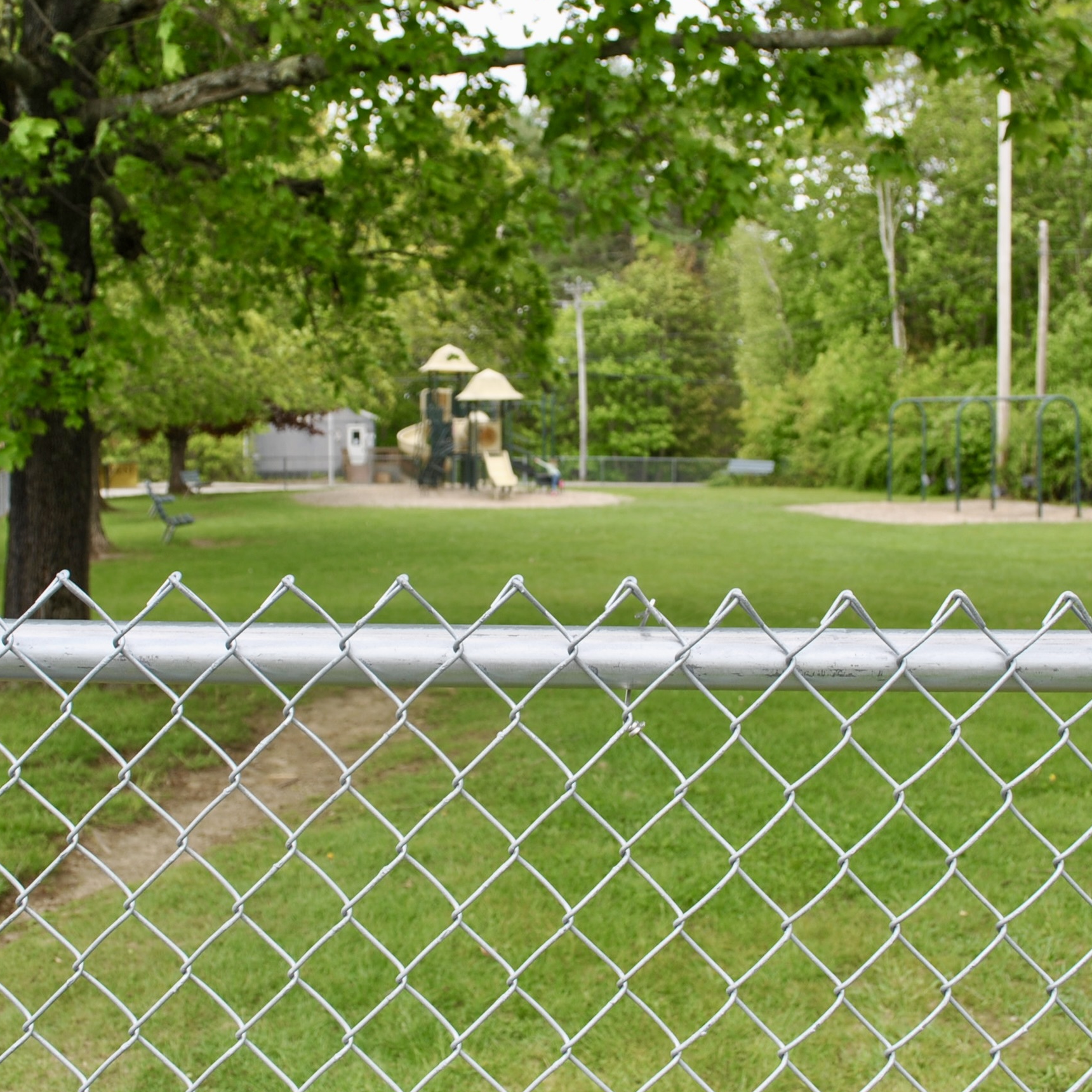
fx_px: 1392
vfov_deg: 42.8
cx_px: 633
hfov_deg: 42.7
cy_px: 553
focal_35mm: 39
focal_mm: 20
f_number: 5.6
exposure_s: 1/125
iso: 100
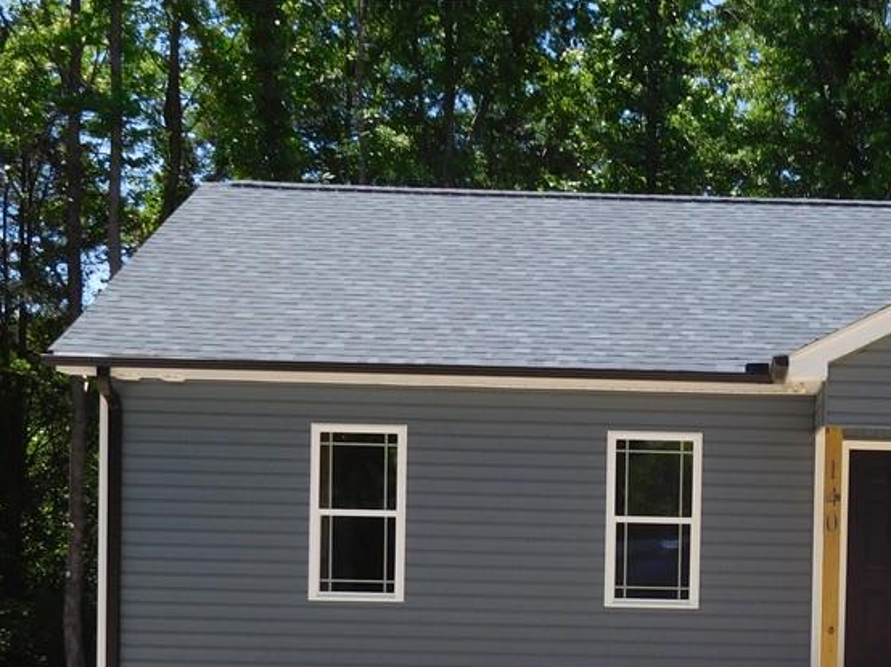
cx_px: 782
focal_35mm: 74
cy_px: 614
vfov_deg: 19.5
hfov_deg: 25.6
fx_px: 1904
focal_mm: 7.1
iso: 125
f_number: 3.9
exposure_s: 1/500
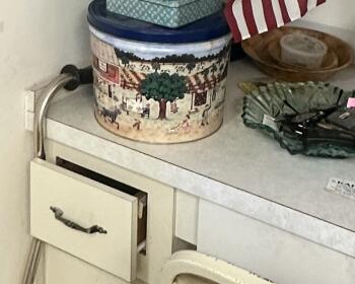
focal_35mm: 78
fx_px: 820
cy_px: -89
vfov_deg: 18.3
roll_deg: -1.8
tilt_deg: -9.3
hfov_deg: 24.2
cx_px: 95
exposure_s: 1/60
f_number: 2.2
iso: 200
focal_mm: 2.22
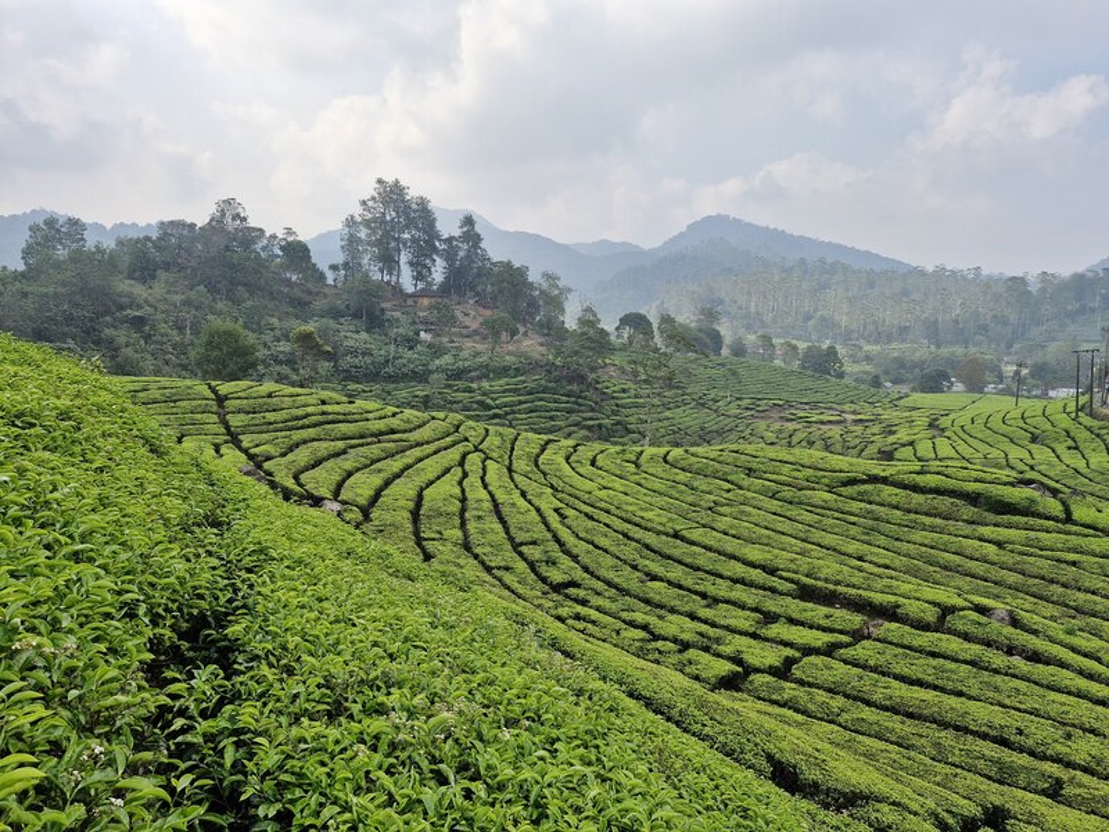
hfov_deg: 73.9
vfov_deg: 58.9
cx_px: 554
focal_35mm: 23
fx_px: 737
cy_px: 416
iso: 50
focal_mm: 5.54
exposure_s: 1/1268
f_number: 1.8
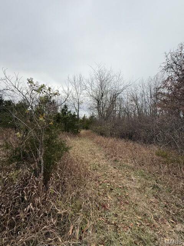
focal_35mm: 14
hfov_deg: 85.7
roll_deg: +1.3
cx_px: 92
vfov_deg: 102.1
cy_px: 123
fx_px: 99
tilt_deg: +0.7
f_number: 2.2
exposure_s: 1/579
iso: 50
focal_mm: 2.22
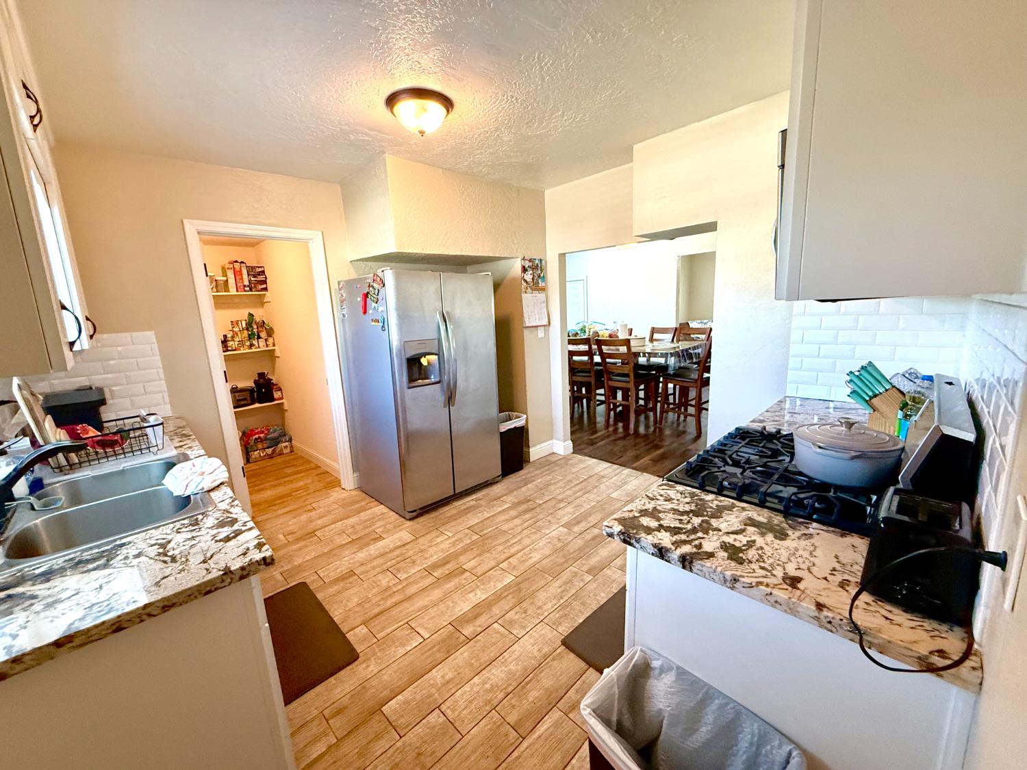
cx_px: 514
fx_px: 415
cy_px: 385
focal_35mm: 14
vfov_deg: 85.7
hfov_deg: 102.1
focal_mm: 2.22
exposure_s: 1/60
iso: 400
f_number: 2.2
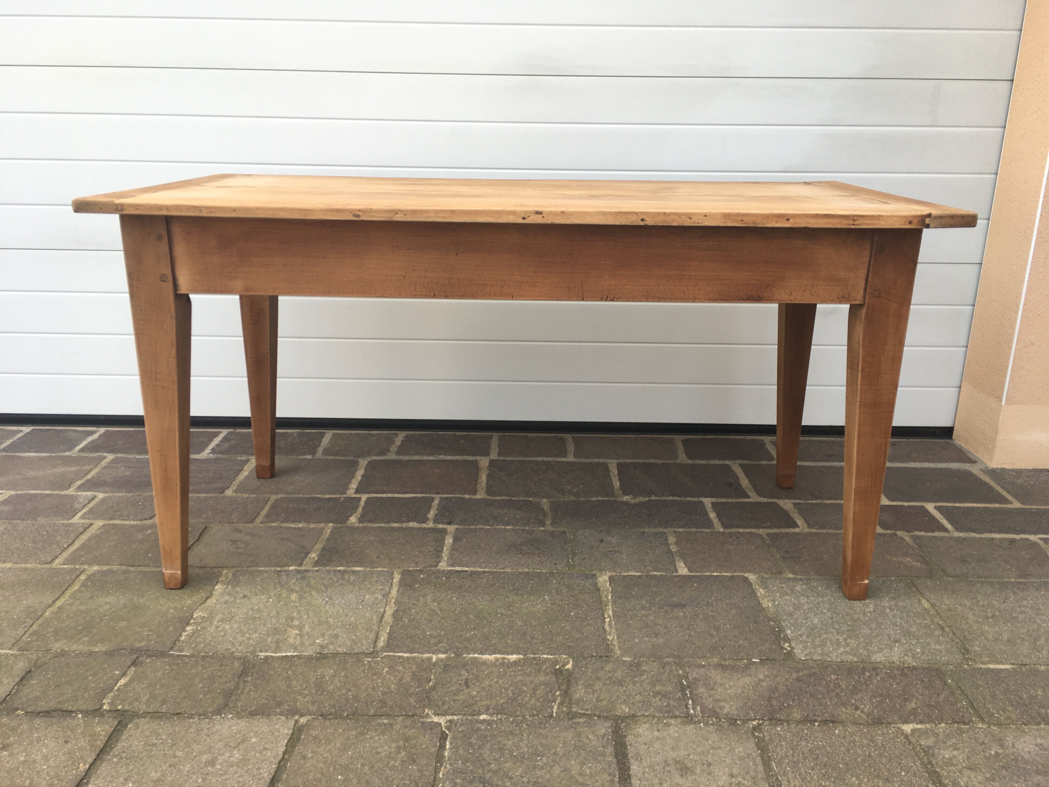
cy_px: 394
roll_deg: -2.7
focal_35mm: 29
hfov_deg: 61.7
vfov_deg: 48.2
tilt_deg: -18.9
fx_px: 879
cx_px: 524
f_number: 2.2
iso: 25
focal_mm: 4.15
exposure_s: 1/232
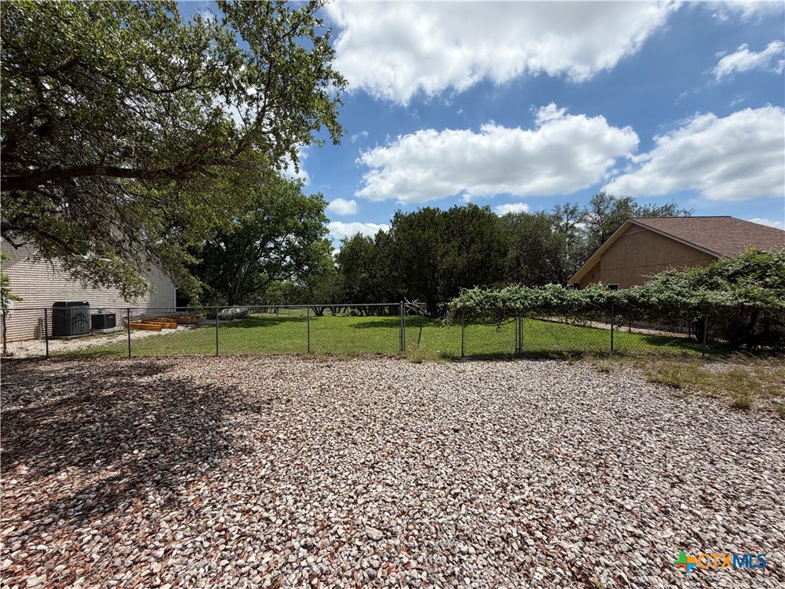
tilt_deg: -0.3
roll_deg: +0.5
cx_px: 392
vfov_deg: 85.7
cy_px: 294
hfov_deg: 102.1
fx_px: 317
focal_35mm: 14
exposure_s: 1/1285
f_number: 2.2
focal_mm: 2.22
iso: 25
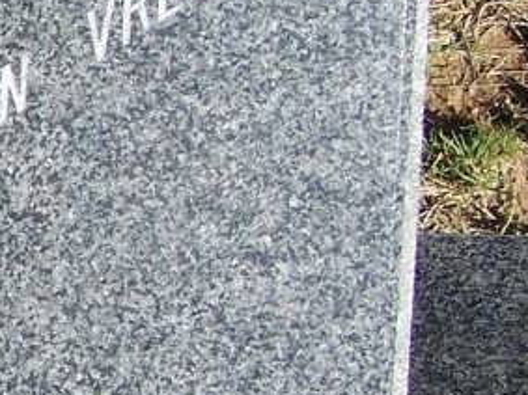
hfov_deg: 11.5
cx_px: -377
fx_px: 2455
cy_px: 157
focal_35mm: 161
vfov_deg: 9.2
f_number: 4
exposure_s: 1/750
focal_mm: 6.3
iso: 80
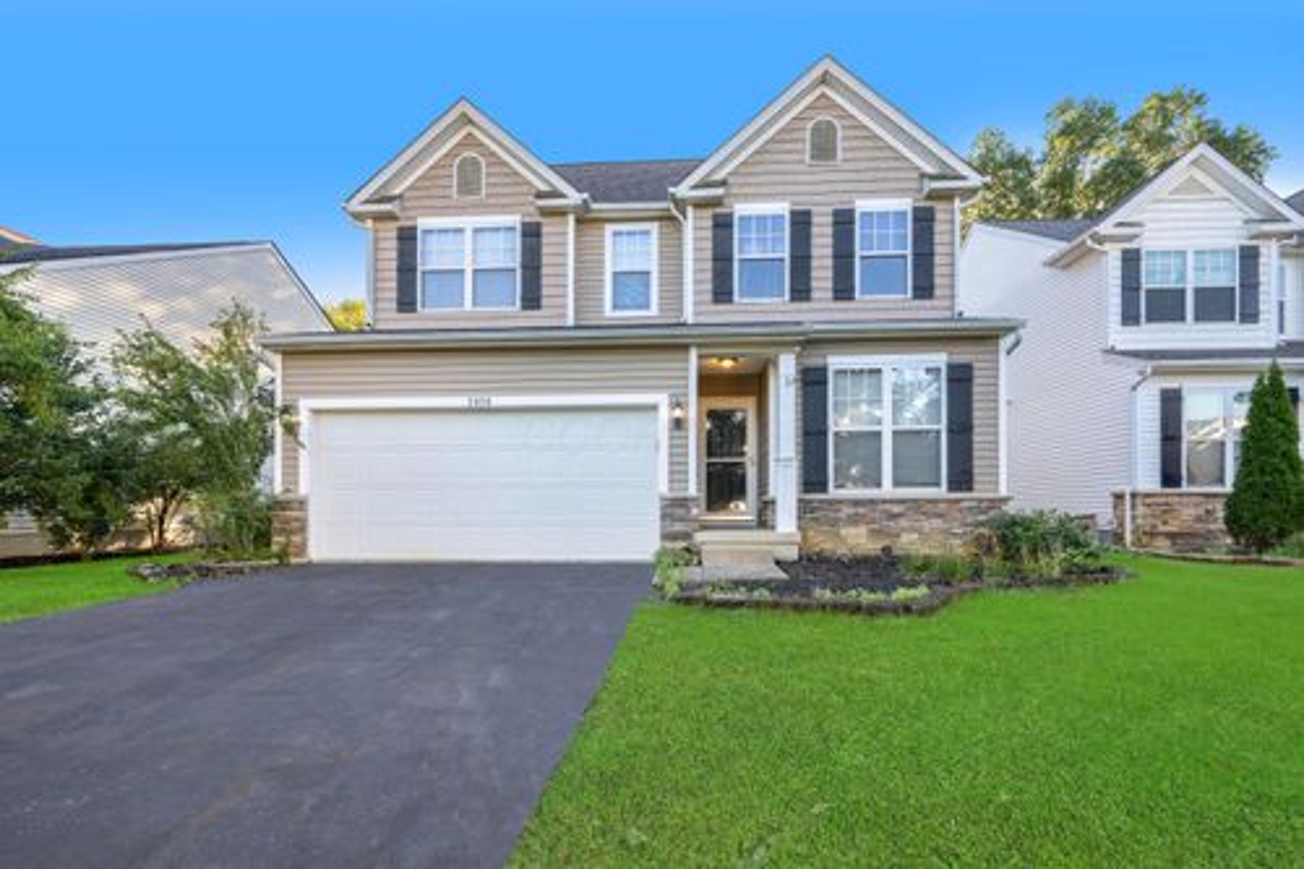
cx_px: 652
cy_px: 434
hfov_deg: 96.8
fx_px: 579
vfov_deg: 73.7
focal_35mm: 16
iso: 64
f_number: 8
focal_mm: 16
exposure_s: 1/25
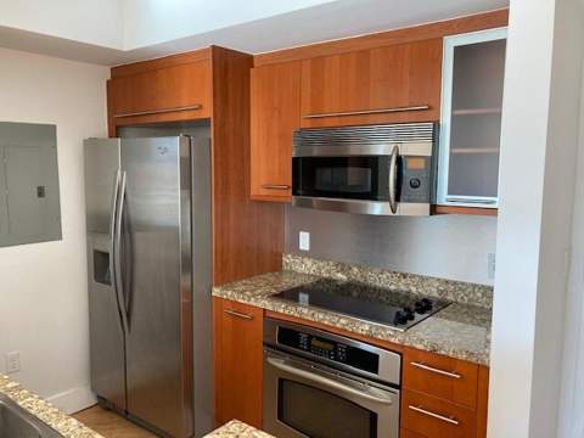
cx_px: 292
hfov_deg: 63.4
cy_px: 219
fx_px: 472
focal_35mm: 28
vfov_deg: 49.7
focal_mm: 3.99
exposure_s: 1/120
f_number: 1.8
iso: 80
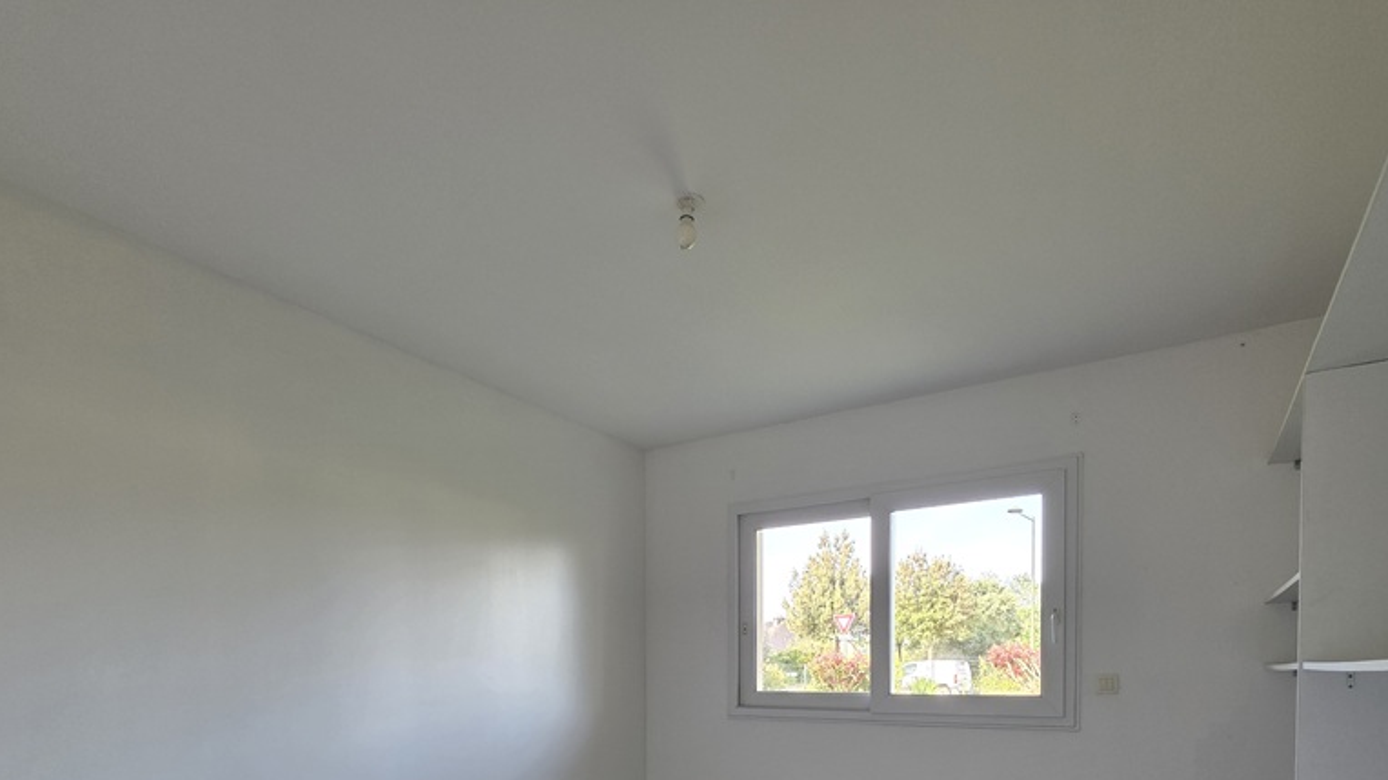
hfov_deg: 89.6
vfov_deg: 52.2
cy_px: 684
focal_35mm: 19
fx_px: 699
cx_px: 691
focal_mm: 2.2
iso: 64
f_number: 1.9
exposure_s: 1/100
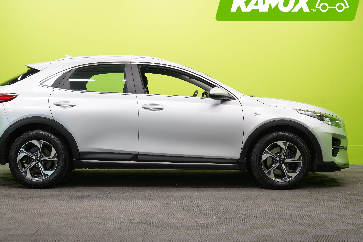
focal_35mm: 57
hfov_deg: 35.0
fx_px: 575
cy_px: 112
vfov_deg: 23.8
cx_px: 162
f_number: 5
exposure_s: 1/30
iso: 400
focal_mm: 49
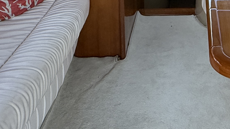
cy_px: -95
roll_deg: +0.3
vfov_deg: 18.0
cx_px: 199
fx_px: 335
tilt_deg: -7.9
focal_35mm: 55
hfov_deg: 36.0
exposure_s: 1/99
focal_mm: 2.22
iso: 160
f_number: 2.2
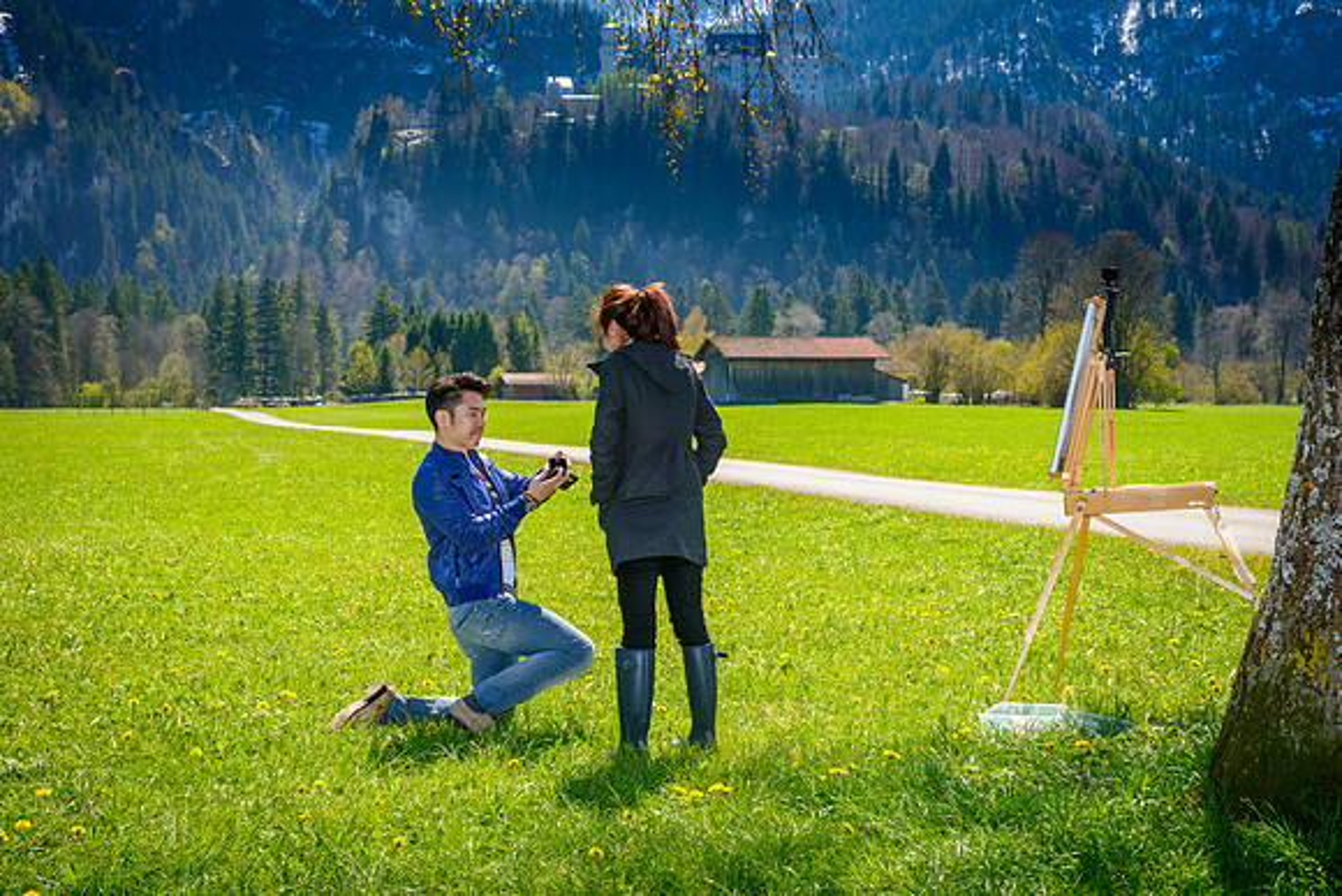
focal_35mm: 52
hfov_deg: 38.2
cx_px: 671
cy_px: 448
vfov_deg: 26.0
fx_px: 1939
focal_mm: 52
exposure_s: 1/250
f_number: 8
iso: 125
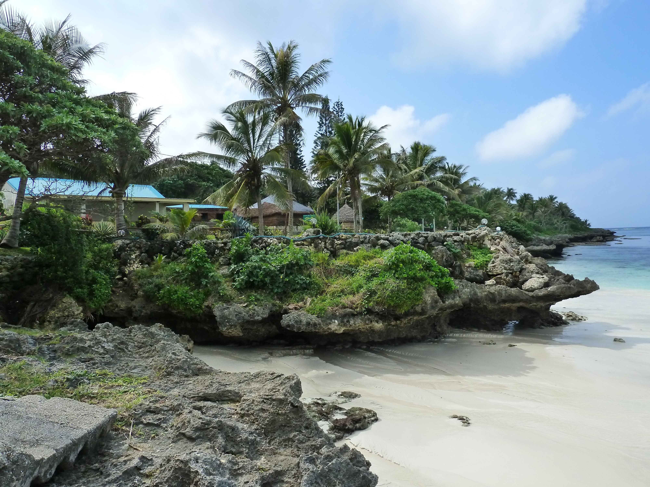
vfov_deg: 54.9
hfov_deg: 69.4
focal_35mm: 25
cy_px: 244
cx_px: 325
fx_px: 469
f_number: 4.5
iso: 200
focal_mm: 4.1
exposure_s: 1/500
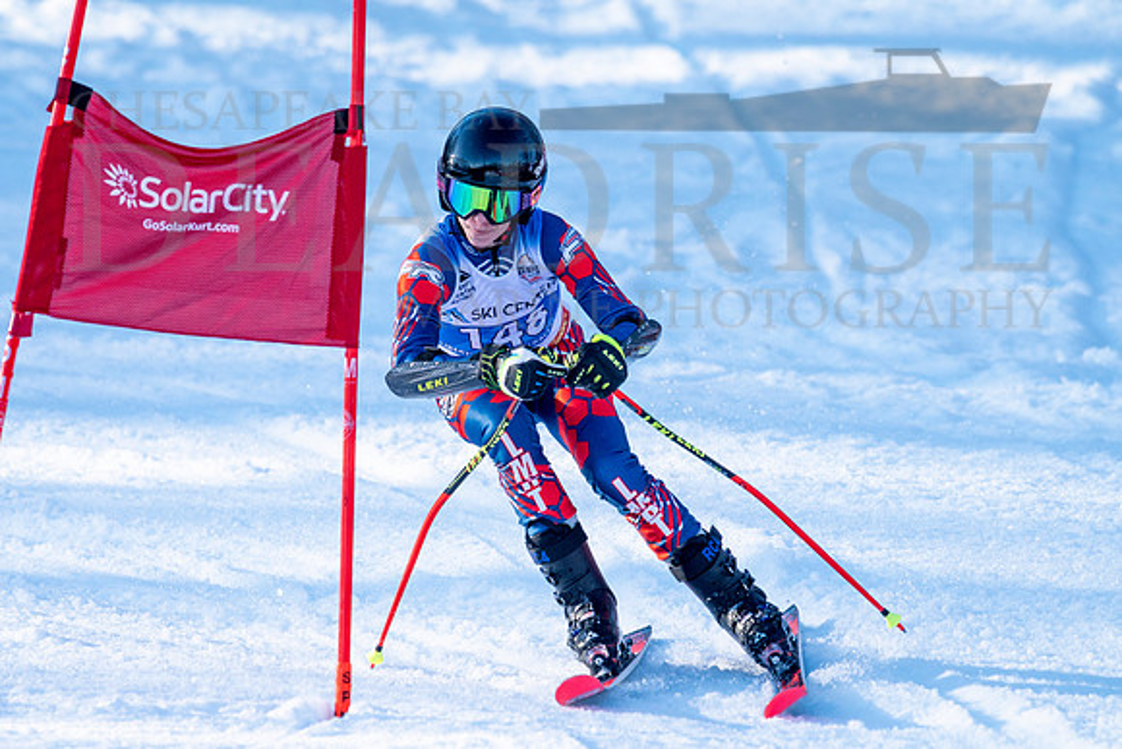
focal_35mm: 640
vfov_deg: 2.1
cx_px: 484
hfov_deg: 3.2
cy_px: 368
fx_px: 19962
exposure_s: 1/2000
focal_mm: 560
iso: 1250
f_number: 8
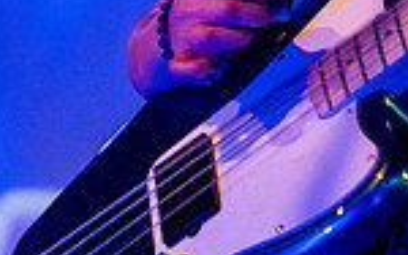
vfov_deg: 5.7
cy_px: -195
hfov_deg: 9.1
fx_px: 2548
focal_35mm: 229
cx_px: 447
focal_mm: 50
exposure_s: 1/160
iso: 3200
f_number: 2.2
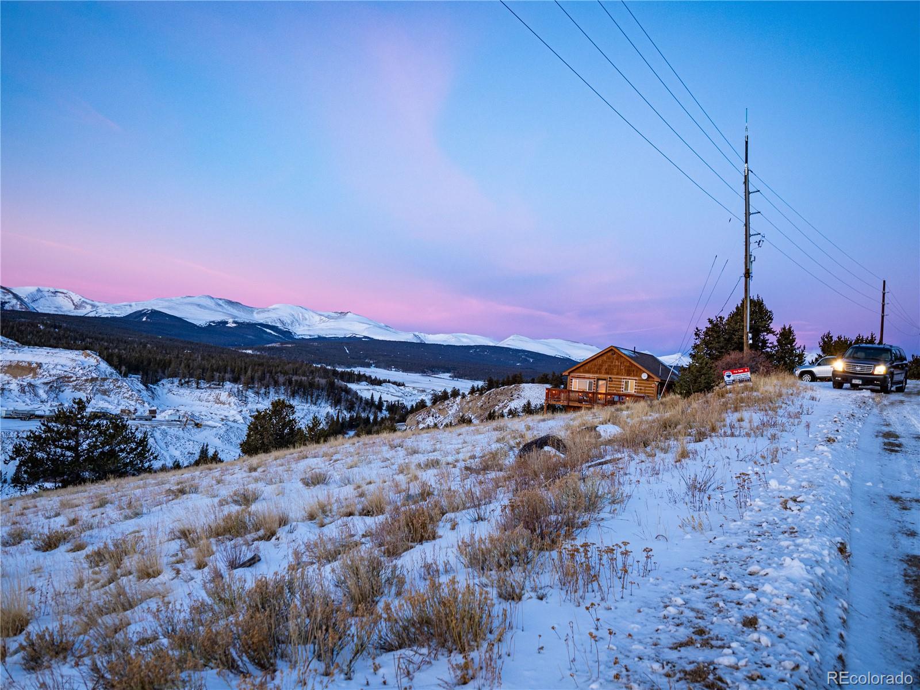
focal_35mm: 28
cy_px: 345
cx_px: 460
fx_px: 744
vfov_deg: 49.7
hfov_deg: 63.4
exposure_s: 1/50
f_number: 2.8
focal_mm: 14
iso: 250
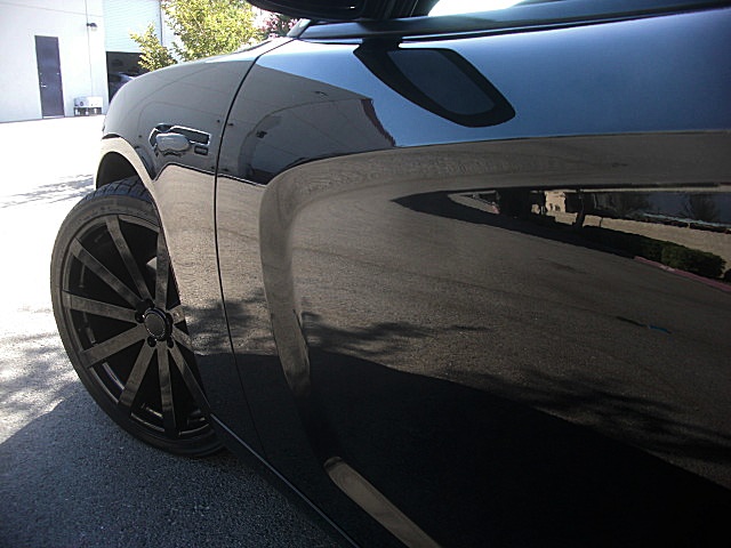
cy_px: 274
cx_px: 366
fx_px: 760
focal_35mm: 36
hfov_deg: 51.4
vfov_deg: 39.7
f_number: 2.8
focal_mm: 6.3
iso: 50
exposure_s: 1/80
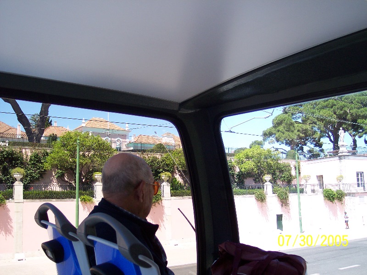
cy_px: 138
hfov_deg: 49.0
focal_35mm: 38
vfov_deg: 37.7
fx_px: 403
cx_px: 184
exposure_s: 1/700
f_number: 2.8
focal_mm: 8
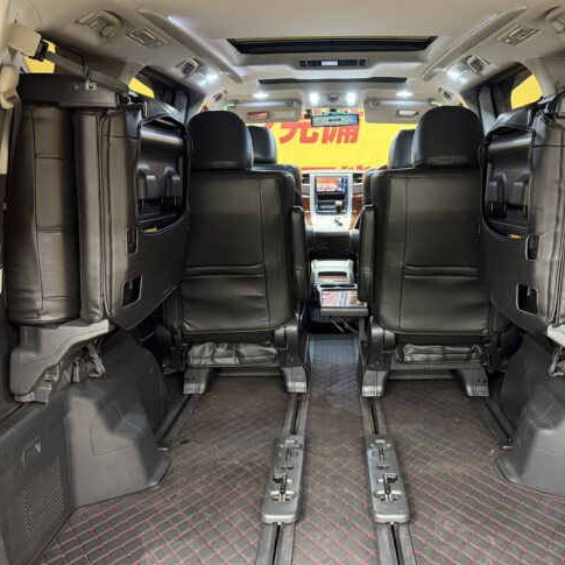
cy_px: 294
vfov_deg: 47.2
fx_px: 646
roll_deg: +0.8
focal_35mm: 35
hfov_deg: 47.0
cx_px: 331
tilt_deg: -12.9
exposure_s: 1/33
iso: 640
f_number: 1.78
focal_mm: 6.76
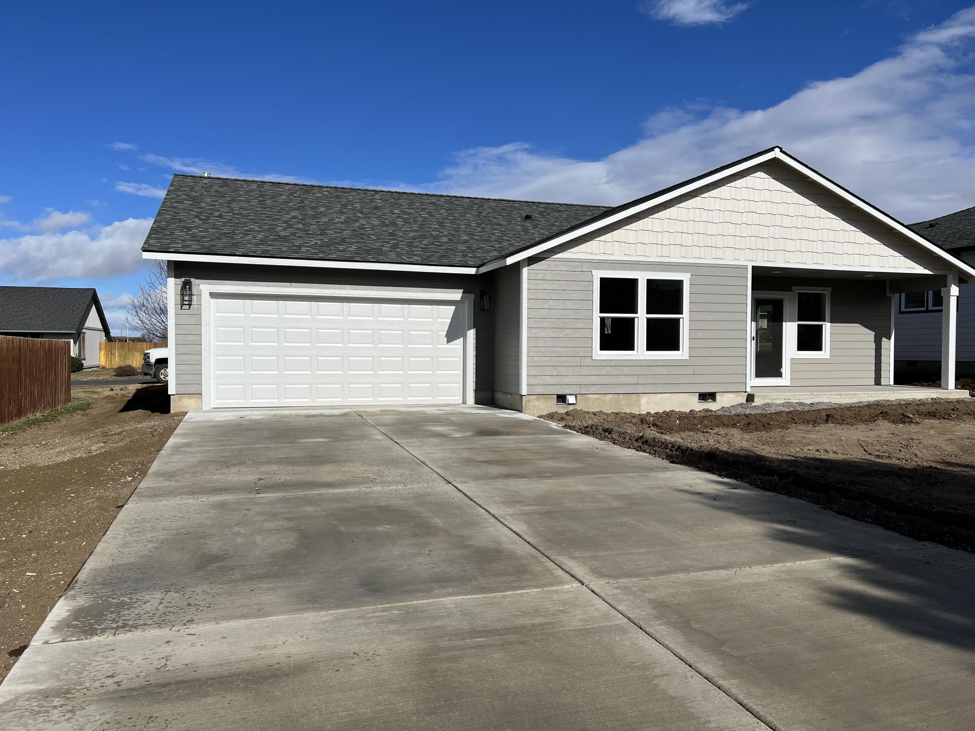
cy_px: 366
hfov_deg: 67.3
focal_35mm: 26
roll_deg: -0.6
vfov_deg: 53.1
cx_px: 488
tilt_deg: -2.0
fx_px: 732
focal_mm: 5.7
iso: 50
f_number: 1.5
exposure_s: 1/10309
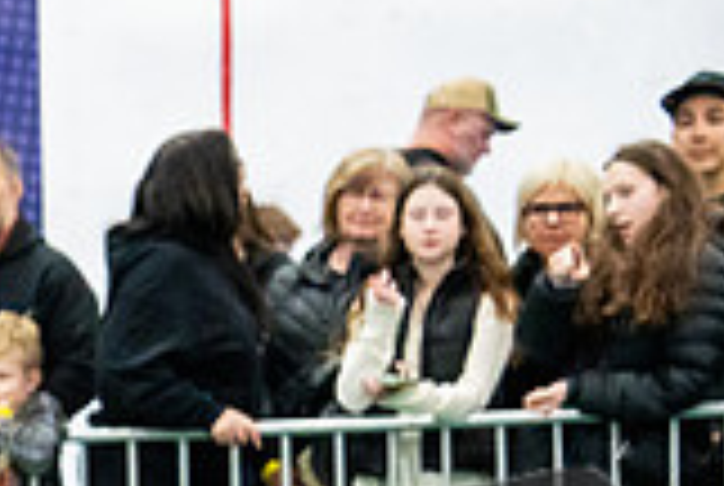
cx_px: -513
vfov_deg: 5.4
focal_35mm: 252
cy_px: 763
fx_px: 5077
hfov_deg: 7.9
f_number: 4
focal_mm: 70
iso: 6400
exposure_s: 1/400
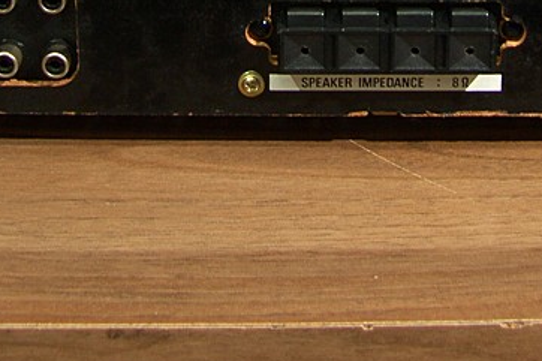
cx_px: 307
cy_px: -160
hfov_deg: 17.8
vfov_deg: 11.5
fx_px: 1731
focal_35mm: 115
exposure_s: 1/40
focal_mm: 10.3
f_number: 2.5
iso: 50
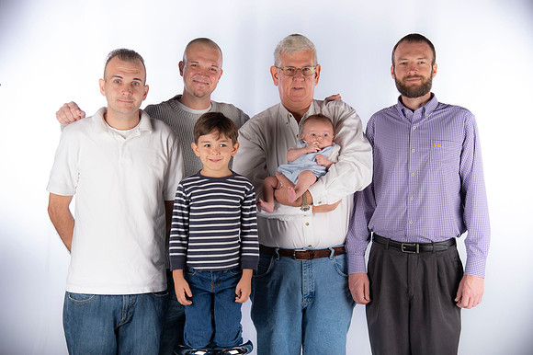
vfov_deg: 21.9
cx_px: 266
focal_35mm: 62
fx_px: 917
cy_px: 178
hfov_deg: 32.4
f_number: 5.6
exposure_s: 1/200
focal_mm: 62
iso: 100
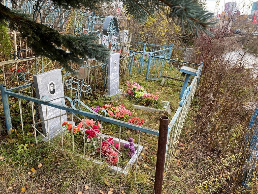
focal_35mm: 26
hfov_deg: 67.3
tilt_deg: -18.2
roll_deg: -2.9
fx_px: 194
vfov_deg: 53.1
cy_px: 97
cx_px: 129
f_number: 1.8
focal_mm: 4.25
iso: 32
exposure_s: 1/130
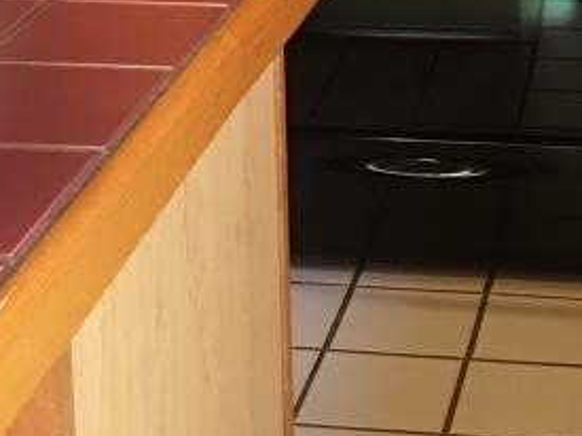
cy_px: -216
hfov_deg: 18.2
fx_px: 1815
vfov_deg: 13.0
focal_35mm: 108
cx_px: 389
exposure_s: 1/15
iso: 80
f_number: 2.2
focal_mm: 4.15
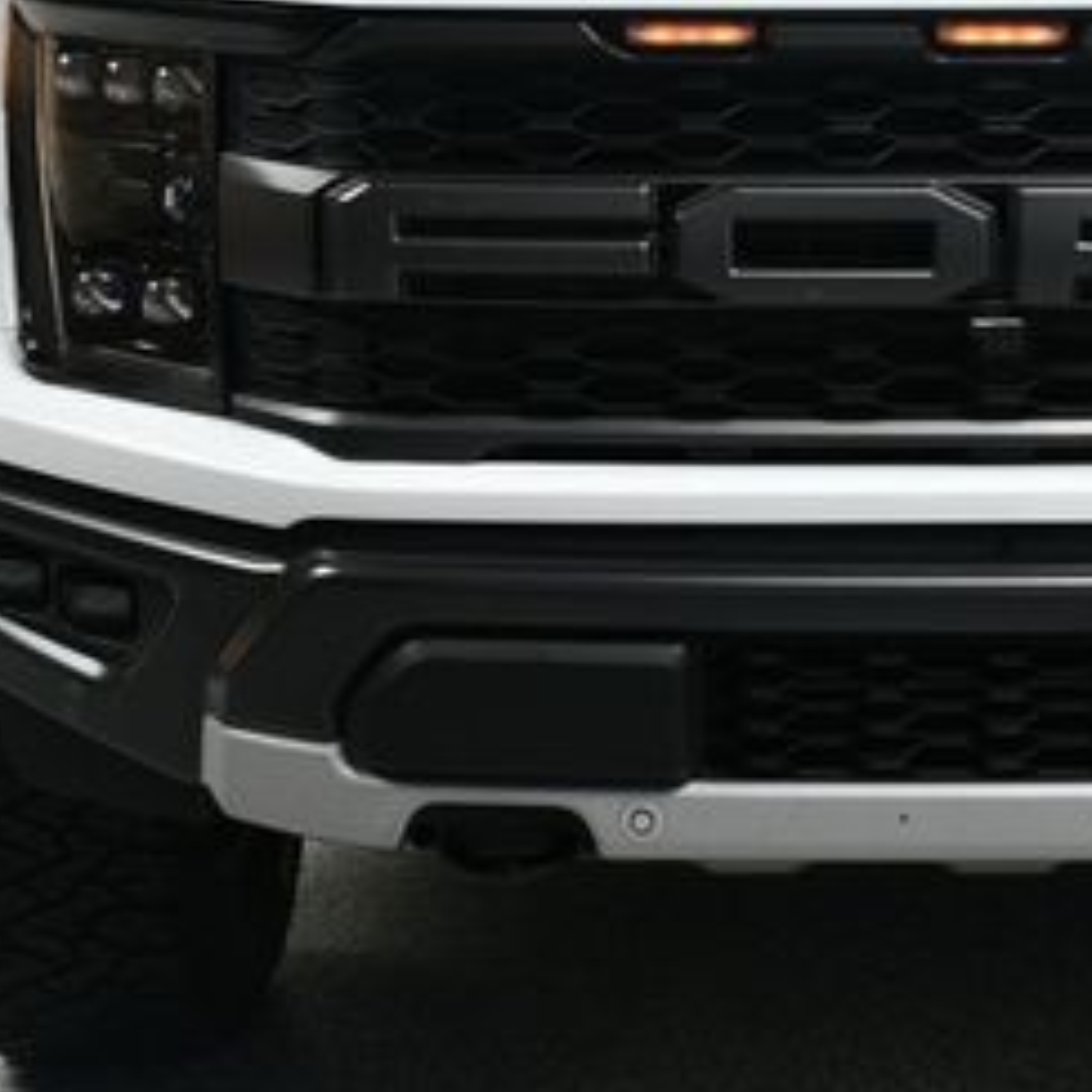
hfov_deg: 19.2
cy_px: 228
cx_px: 967
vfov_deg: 19.3
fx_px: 3176
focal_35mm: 89
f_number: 13
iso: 100
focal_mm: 27
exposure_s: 1/160
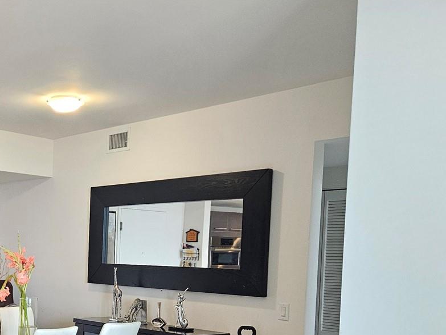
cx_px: 46
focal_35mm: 47
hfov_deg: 37.8
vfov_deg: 30.0
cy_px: 275
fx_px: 605
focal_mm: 5.4
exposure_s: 1/120
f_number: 1.8
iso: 250
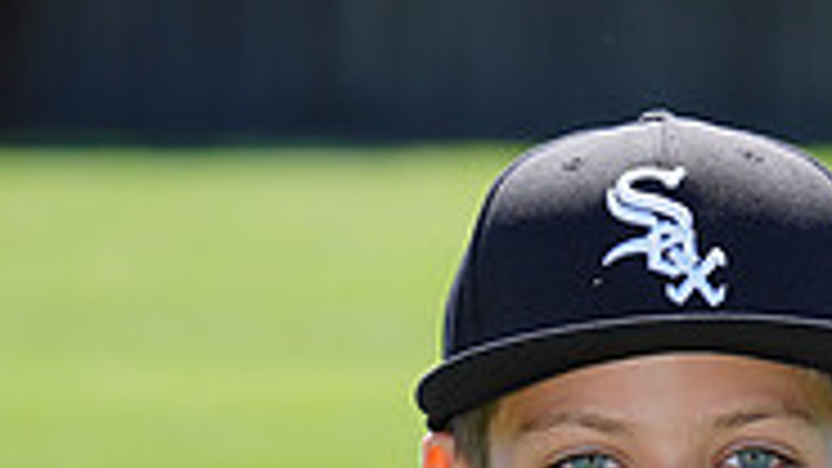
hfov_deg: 3.6
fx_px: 13323
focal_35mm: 604
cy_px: 704
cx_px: 792
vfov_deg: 2.0
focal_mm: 184
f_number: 9
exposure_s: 1/250
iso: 200
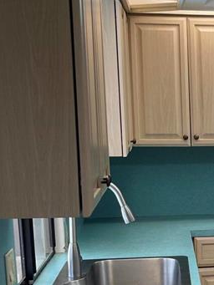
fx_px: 725
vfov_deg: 21.9
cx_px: 329
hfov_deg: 15.4
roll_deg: -0.5
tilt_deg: -11.6
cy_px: 233
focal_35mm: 88
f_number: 1.6
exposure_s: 1/120
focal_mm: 5.1
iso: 64
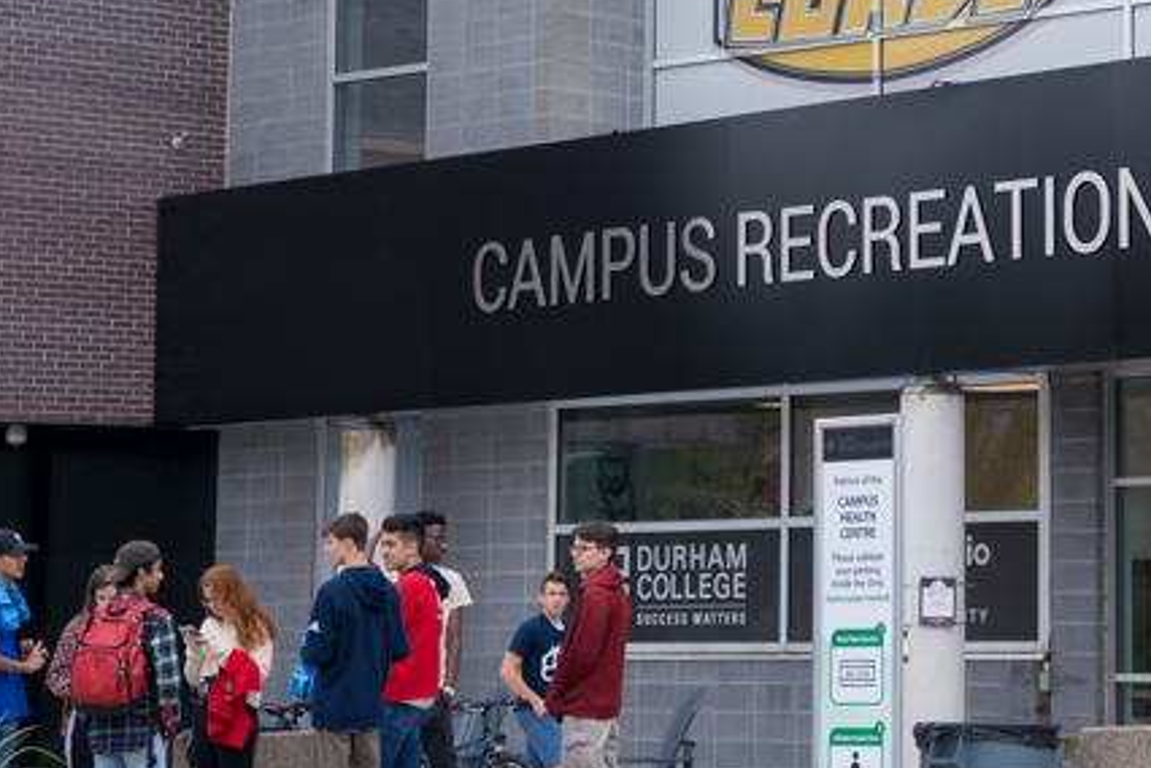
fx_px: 3868
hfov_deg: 16.5
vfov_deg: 11.3
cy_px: 87
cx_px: 1216
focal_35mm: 121
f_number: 2.8
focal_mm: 43
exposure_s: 1/250
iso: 50
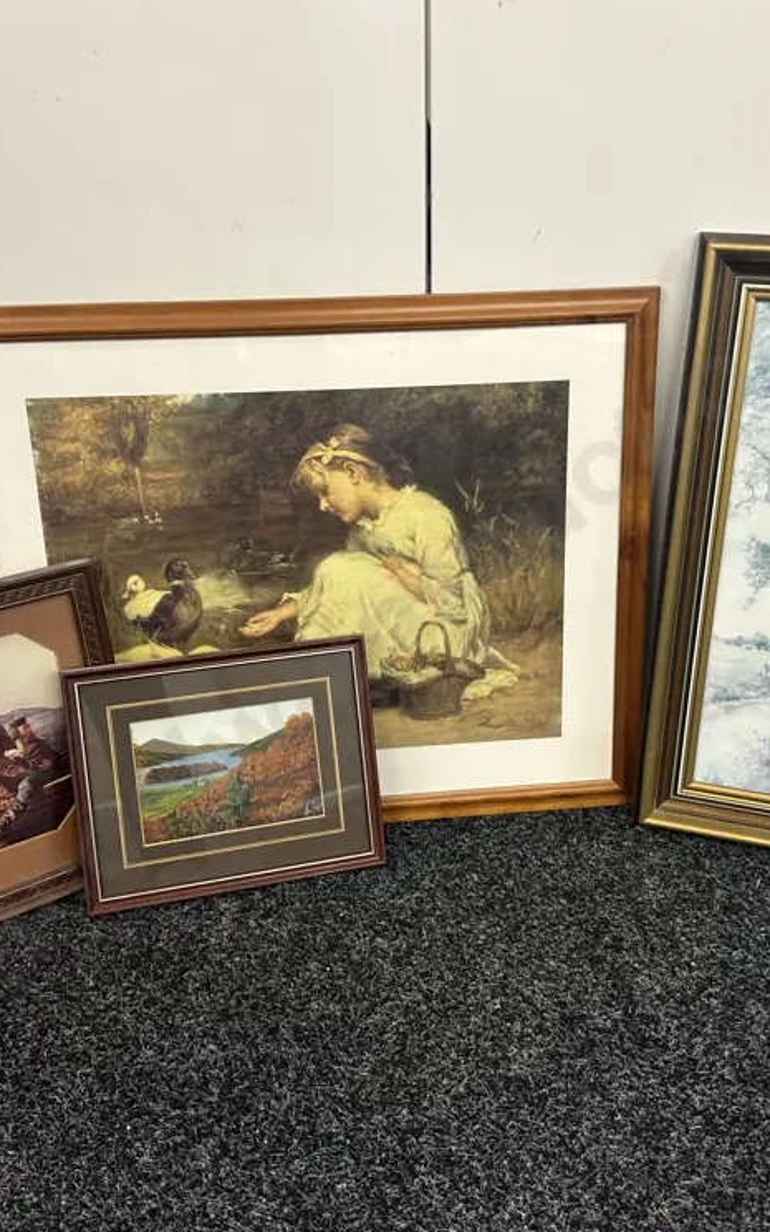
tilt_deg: -27.1
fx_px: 1175
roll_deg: +0.1
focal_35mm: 35
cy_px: 604
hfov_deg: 36.2
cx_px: 427
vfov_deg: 55.3
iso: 125
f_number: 1.78
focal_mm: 6.86
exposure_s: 1/50
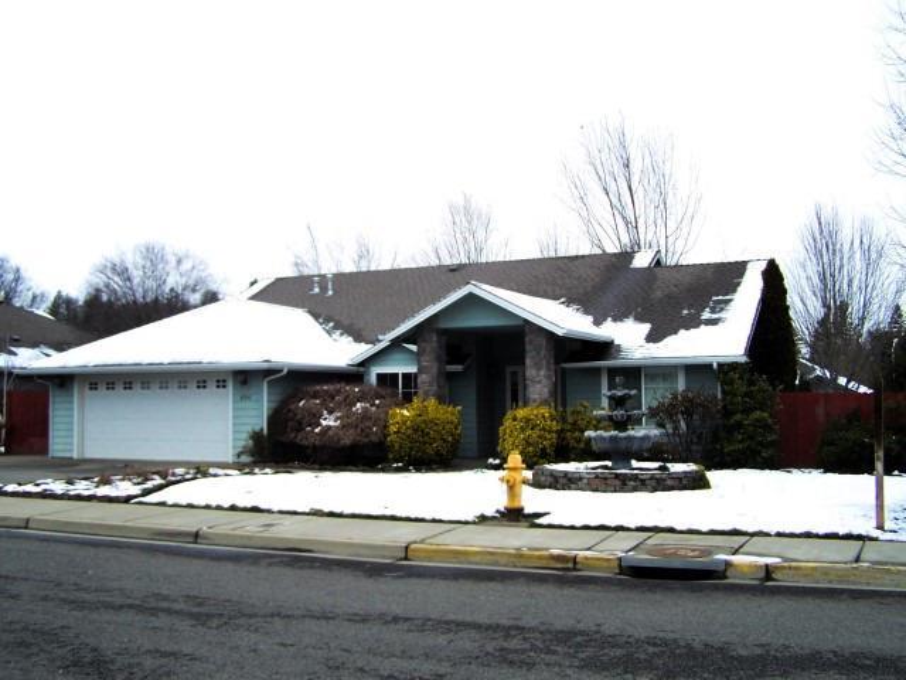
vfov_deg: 37.7
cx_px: 453
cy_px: 340
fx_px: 995
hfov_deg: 49.0
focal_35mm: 38
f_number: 2.8
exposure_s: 1/500
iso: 80
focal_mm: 6.3
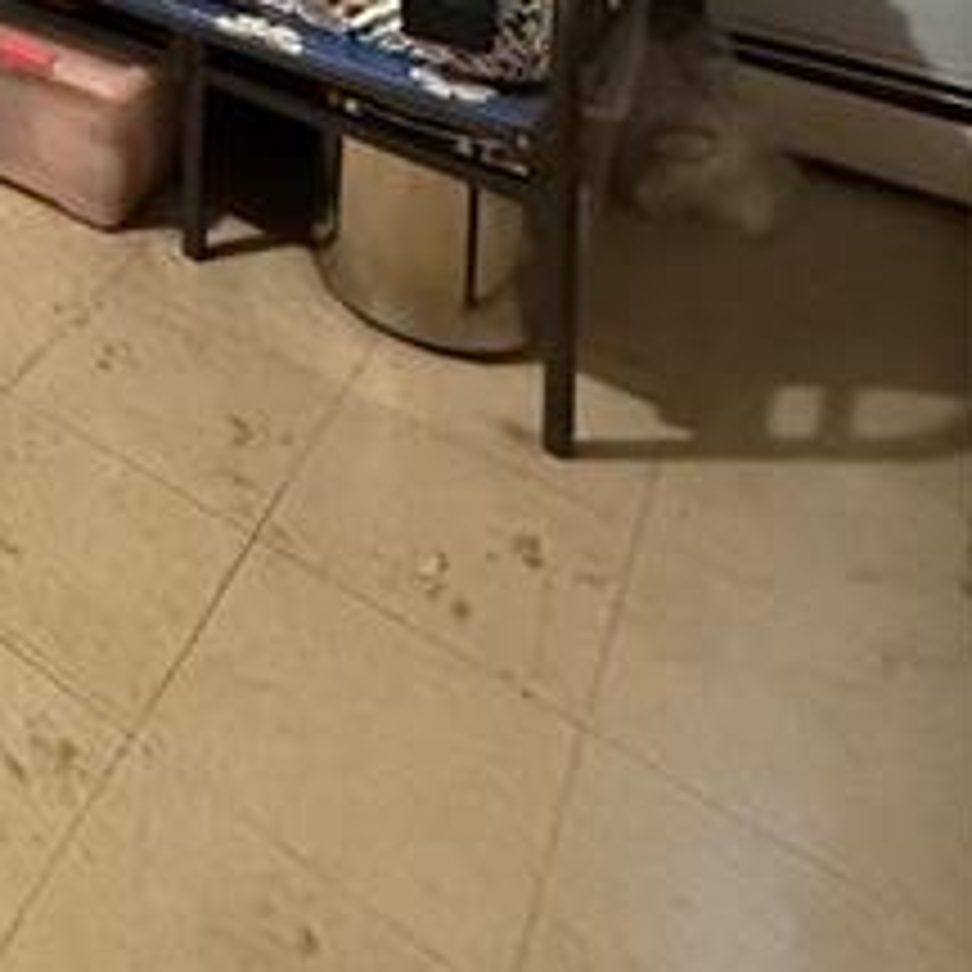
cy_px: -526
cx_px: -306
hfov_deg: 30.1
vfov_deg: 26.4
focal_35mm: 44
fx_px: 1398
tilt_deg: -3.1
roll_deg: -1.2
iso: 800
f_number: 2.2
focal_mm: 2.22
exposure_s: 1/60
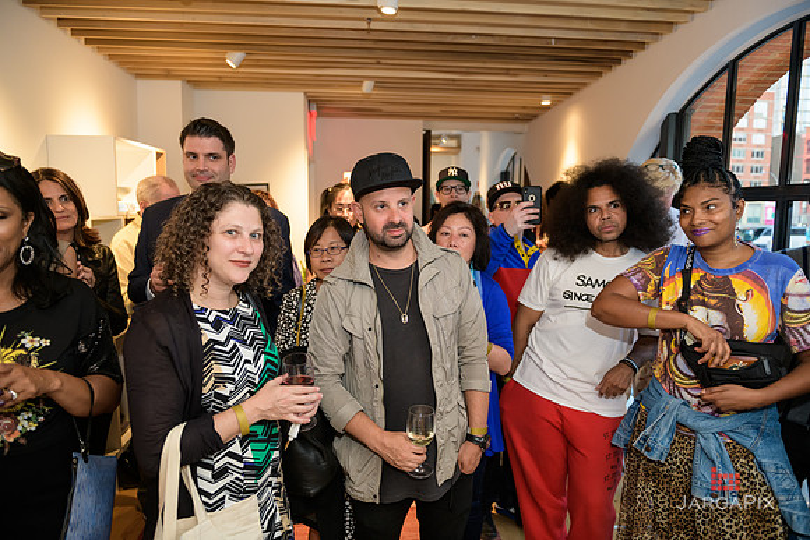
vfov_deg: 53.2
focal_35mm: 24
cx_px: 405
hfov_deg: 73.7
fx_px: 540
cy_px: 270
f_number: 3.2
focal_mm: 24
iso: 800
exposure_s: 1/125
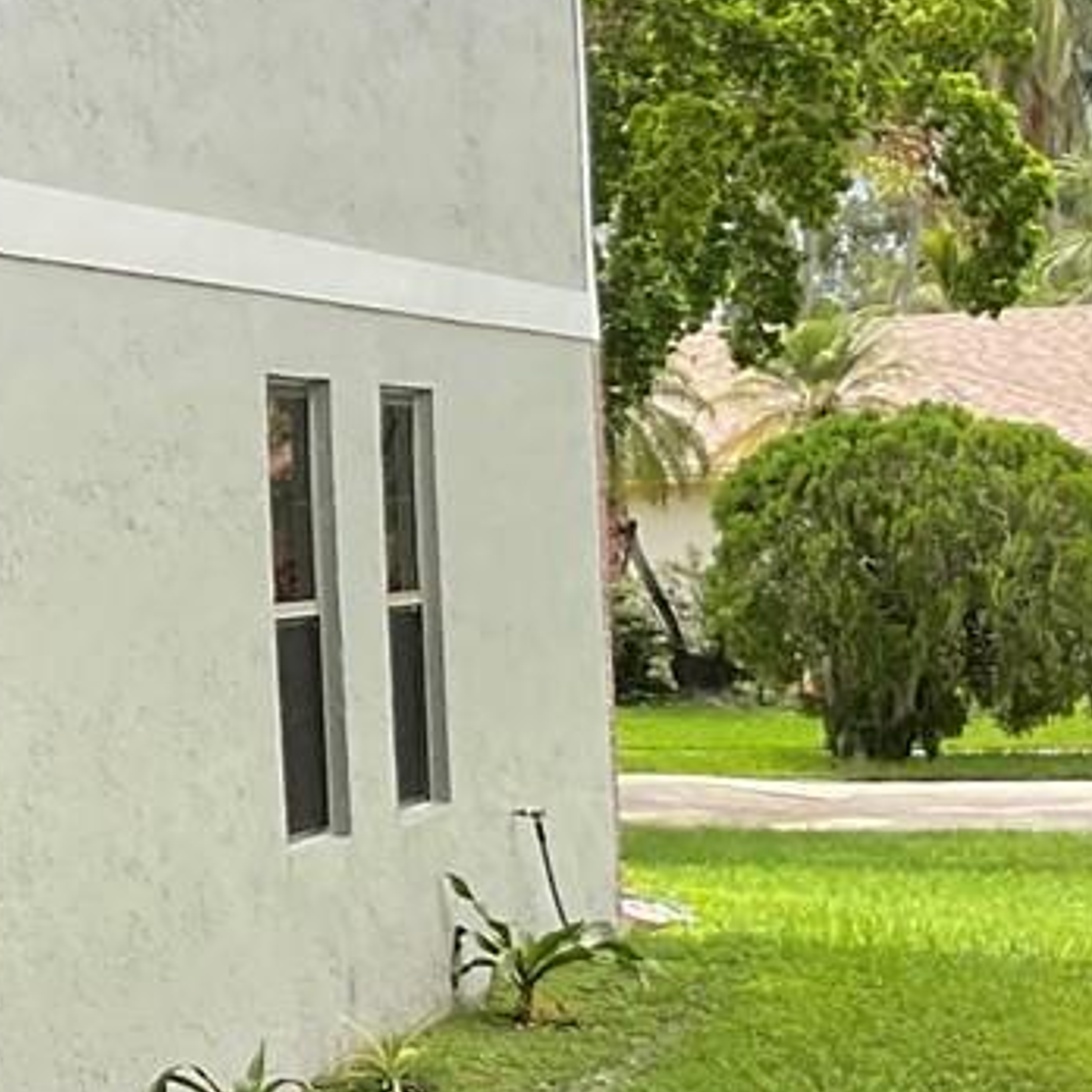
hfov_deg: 13.1
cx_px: -1001
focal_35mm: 118
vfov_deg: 14.8
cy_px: 505
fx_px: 4211
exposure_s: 1/389
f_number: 1.8
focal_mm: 3
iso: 16
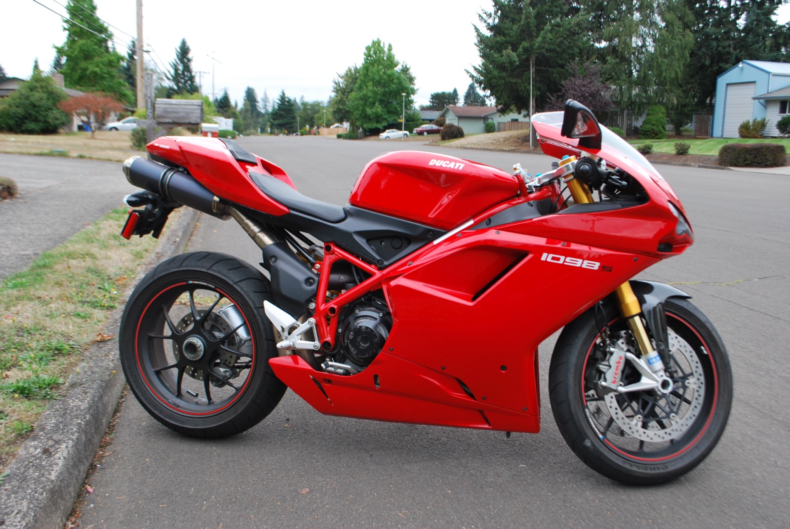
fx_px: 725
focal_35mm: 33
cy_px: 264
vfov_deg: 40.1
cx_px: 395
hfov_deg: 57.2
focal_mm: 22
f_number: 5.6
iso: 200
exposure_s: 1/125
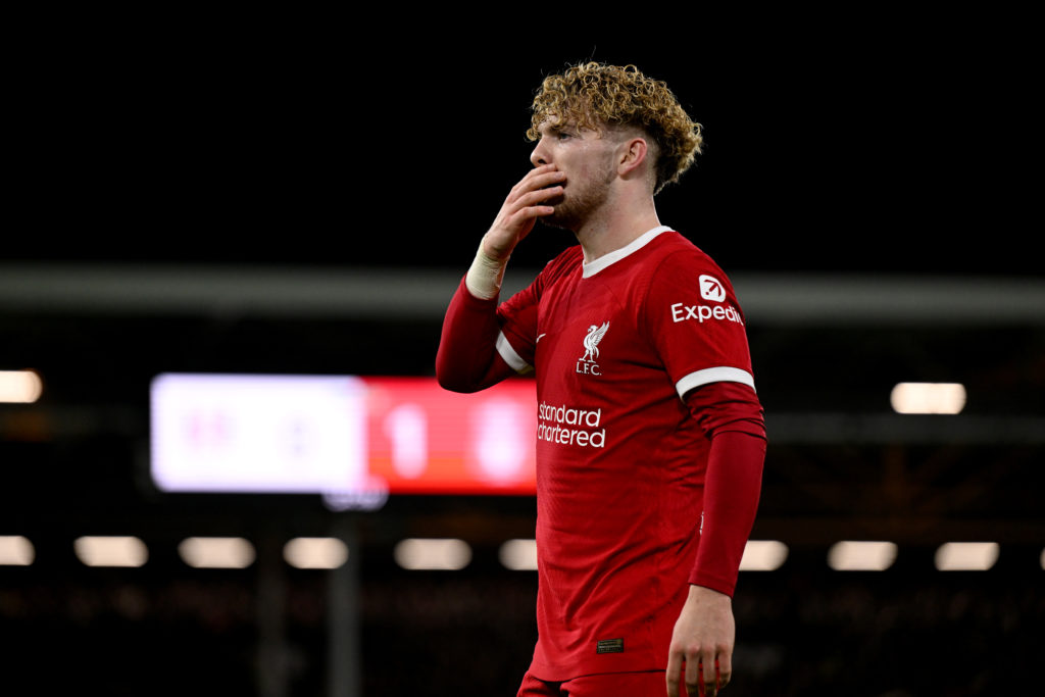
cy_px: 348
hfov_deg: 12.8
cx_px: 522
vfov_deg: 8.6
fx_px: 4645
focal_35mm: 160
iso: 2500
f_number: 3.2
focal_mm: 160
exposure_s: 1/2000
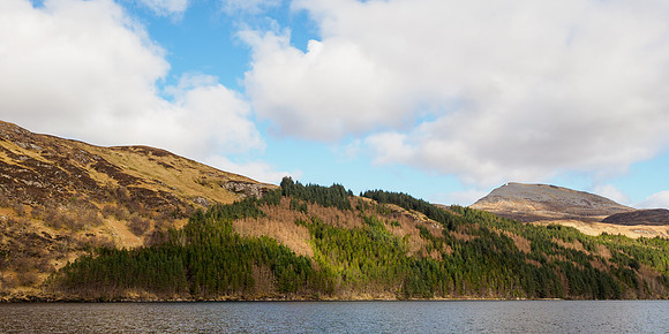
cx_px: 334
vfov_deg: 28.5
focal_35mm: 38
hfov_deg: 54.0
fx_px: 657
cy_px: 189
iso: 200
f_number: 6.3
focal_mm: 17
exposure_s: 1/160
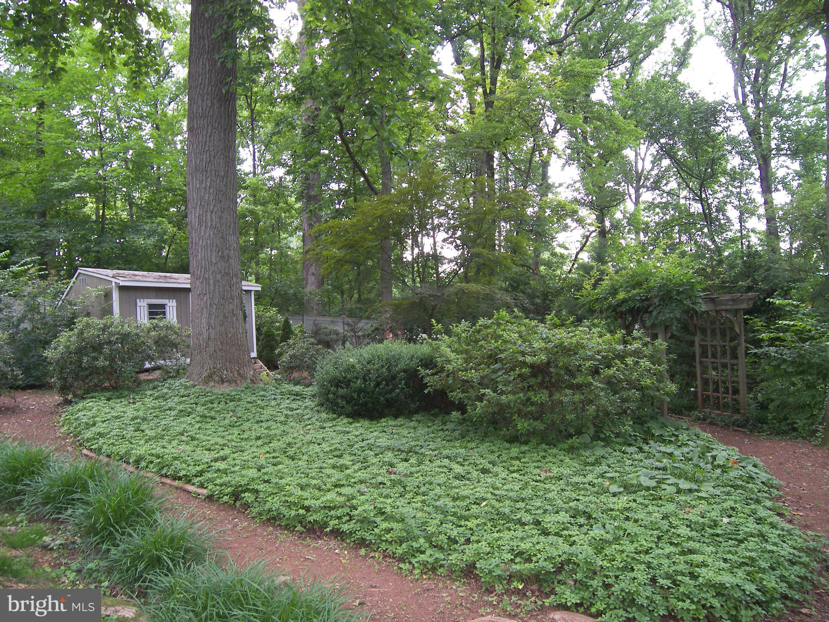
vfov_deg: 56.8
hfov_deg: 71.6
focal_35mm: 24
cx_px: 414
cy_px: 311
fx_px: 575
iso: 100
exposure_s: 1/30
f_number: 2.8
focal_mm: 5
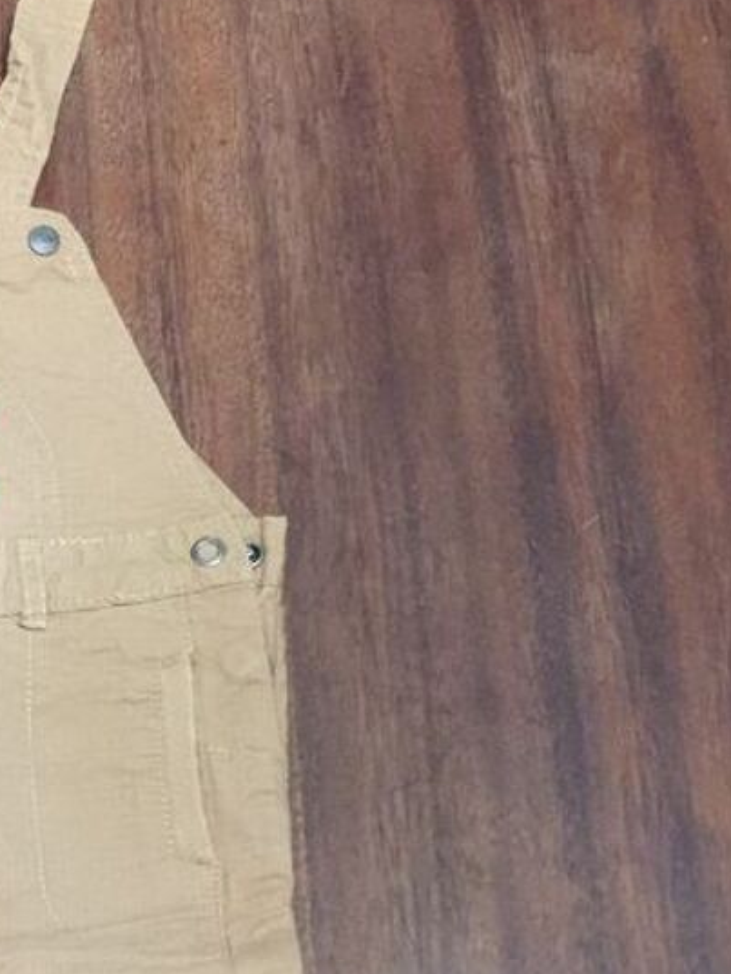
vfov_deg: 26.5
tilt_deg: -70.7
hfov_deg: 19.5
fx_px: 2026
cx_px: -93
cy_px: 775
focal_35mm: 72
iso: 160
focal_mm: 4.15
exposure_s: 1/8
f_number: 2.2
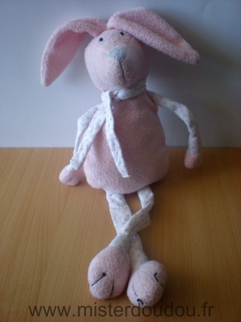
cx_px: 120
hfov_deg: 37.7
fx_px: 353
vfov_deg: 49.0
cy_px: 161
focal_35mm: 38
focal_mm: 6.3
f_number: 3.1
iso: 100
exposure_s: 1/61.8
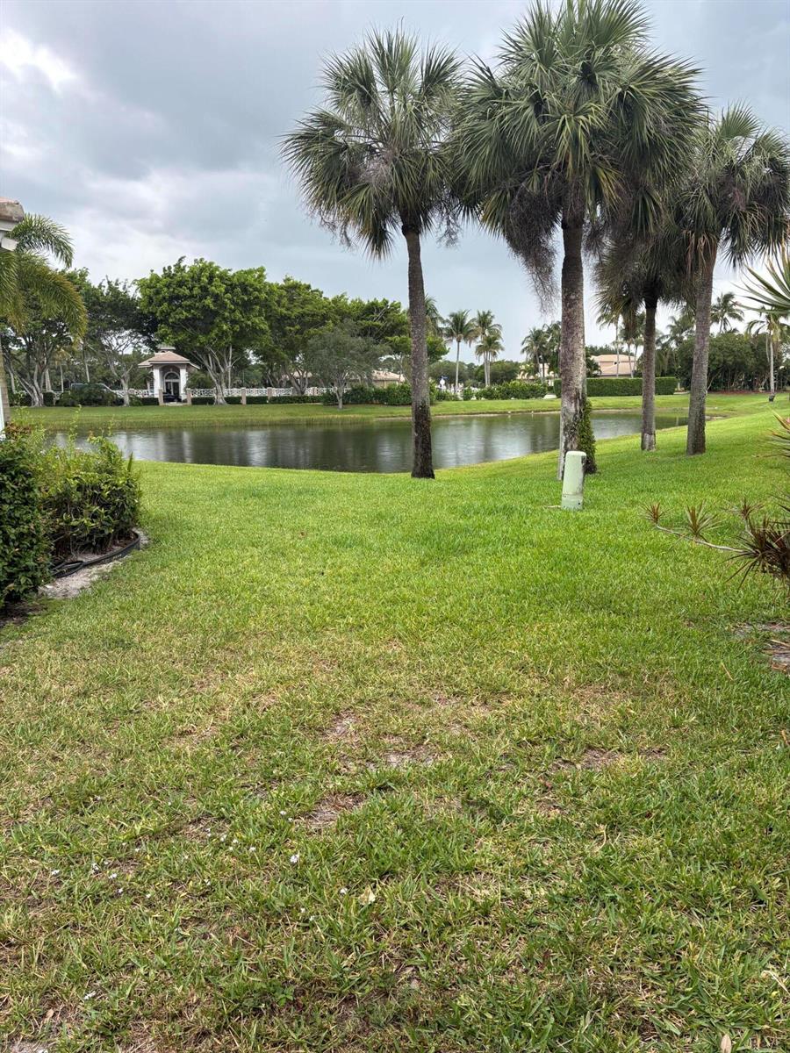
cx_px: 395
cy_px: 526
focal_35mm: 26
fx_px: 791
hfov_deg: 53.1
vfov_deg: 67.3
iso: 50
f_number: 1.6
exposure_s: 1/805
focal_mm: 5.96
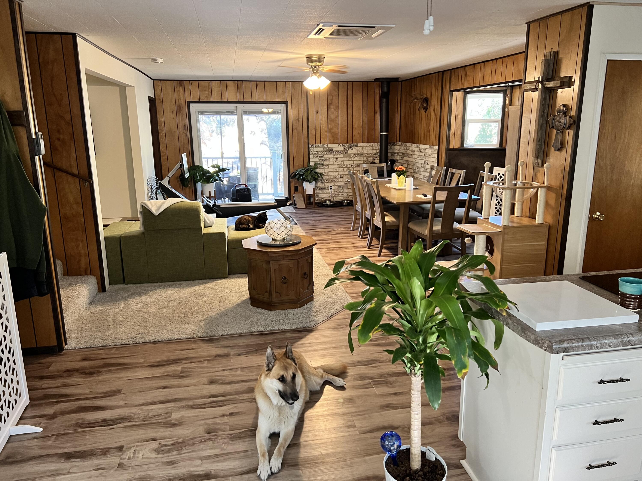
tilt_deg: -14.0
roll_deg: +1.0
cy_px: 240
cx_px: 321
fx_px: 482
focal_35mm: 26
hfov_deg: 67.3
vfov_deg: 53.1
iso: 320
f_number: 1.5
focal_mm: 5.7
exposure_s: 1/60
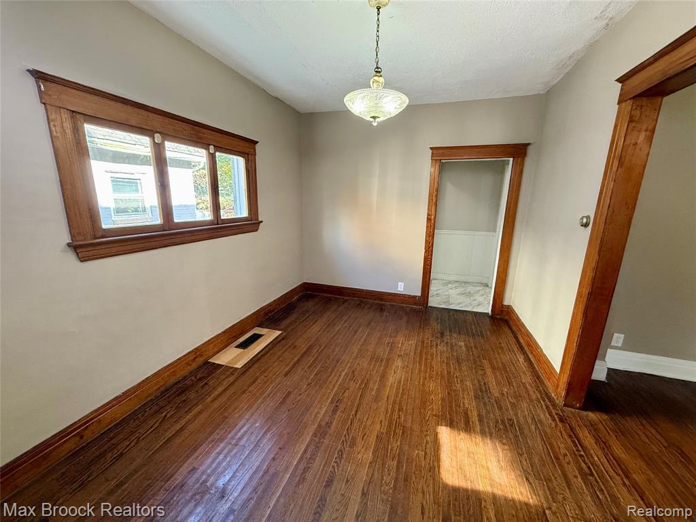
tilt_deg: -13.3
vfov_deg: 85.7
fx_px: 281
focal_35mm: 14
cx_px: 348
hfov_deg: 102.1
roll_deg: -1.1
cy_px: 261
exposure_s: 1/120
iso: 500
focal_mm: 2.22
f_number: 2.2
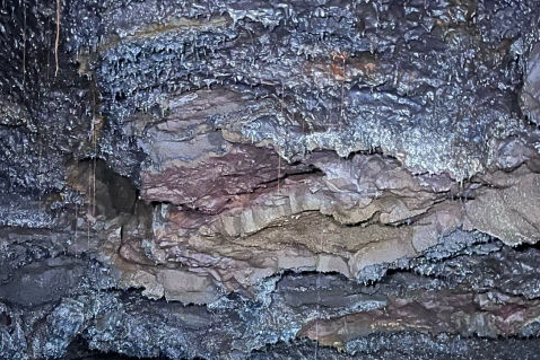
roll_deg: -1.6
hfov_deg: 38.4
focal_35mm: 51
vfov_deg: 24.8
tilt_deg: -3.9
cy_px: 389
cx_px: 181
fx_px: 765
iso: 1000
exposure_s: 1/5
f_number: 1.6
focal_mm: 5.1
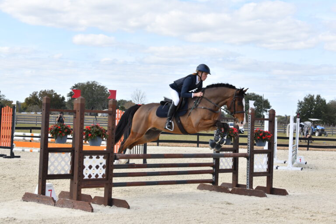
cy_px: 112
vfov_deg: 17.5
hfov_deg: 26.0
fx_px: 728
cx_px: 168
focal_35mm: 78
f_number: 5.6
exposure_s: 1/2000
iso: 500
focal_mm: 78
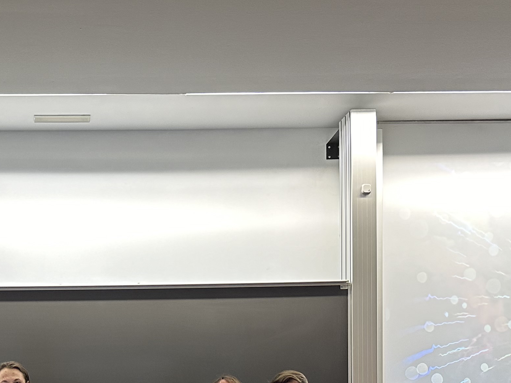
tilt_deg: +1.3
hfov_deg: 30.1
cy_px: 432
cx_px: 69
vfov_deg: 22.2
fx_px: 915
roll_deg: +0.2
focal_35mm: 62
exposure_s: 1/50
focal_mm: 6.86
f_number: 1.78
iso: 200
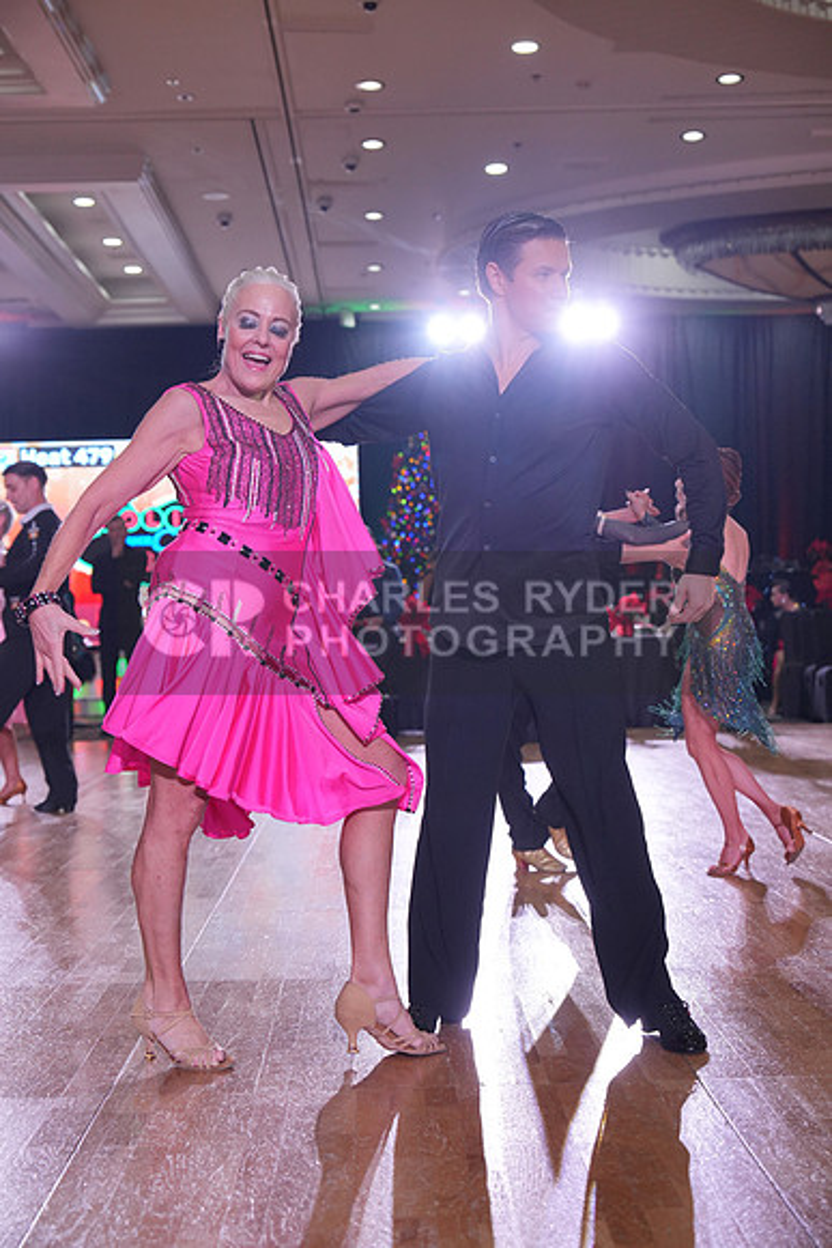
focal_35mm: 54
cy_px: 624
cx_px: 416
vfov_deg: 36.9
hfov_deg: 25.1
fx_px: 1871
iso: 1600
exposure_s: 1/500
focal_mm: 54
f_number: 4
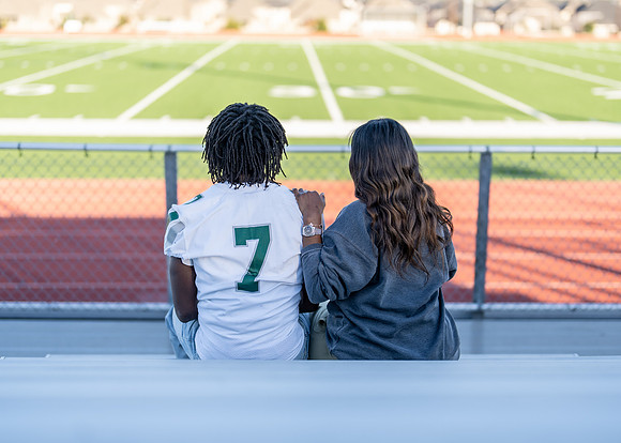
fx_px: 1018
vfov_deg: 24.6
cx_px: 327
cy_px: 227
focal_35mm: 58
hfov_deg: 33.9
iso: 100
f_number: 1.2
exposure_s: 1/1600
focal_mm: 50
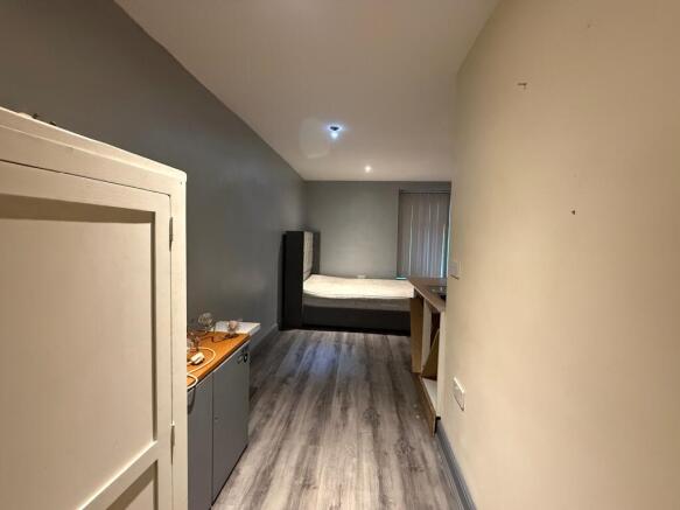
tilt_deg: -4.4
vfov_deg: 85.7
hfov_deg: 102.1
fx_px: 275
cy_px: 255
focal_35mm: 14
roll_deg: -1.3
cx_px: 340
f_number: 2.2
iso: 1000
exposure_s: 1/50
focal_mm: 2.22
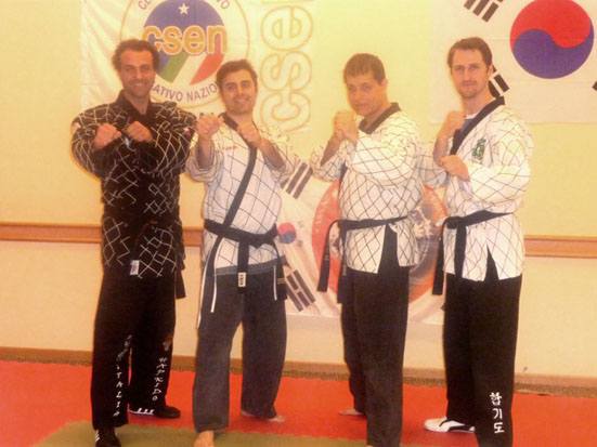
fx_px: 1000
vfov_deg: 25.2
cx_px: 298
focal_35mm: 58
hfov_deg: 33.2
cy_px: 224
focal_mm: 9.8
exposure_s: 1/30
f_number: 4.4
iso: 1000
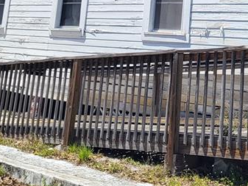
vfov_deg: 17.2
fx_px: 566
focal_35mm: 79
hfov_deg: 24.5
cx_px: 183
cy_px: -77
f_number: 1.8
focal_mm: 5.4
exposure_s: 1/2359
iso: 40
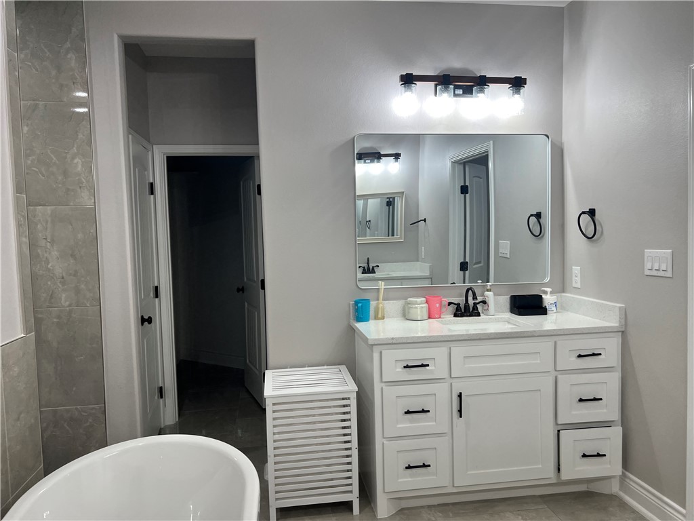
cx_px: 347
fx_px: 521
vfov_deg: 53.1
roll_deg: +2.2
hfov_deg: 67.3
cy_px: 260
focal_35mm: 26
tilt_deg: -4.5
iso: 64
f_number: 1.5
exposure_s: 1/120
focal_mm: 5.7
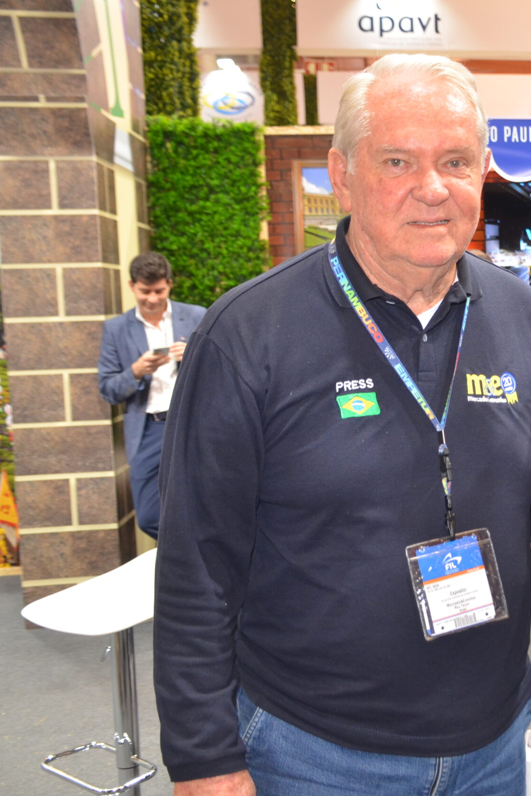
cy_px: 397
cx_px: 591
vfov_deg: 39.6
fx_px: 1106
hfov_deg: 25.0
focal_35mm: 50
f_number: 3.5
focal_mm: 22
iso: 800
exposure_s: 1/60
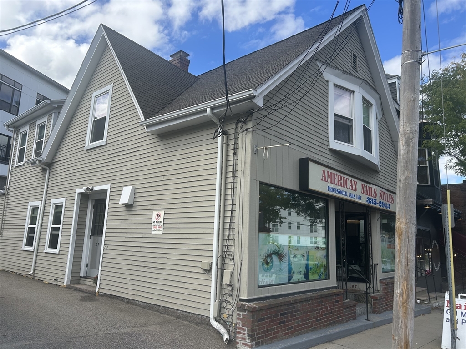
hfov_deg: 67.3
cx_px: 233
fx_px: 350
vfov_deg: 53.1
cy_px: 174
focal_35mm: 26
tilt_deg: +10.3
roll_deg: -2.1
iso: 50
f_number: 1.5
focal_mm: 5.7
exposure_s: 1/1779
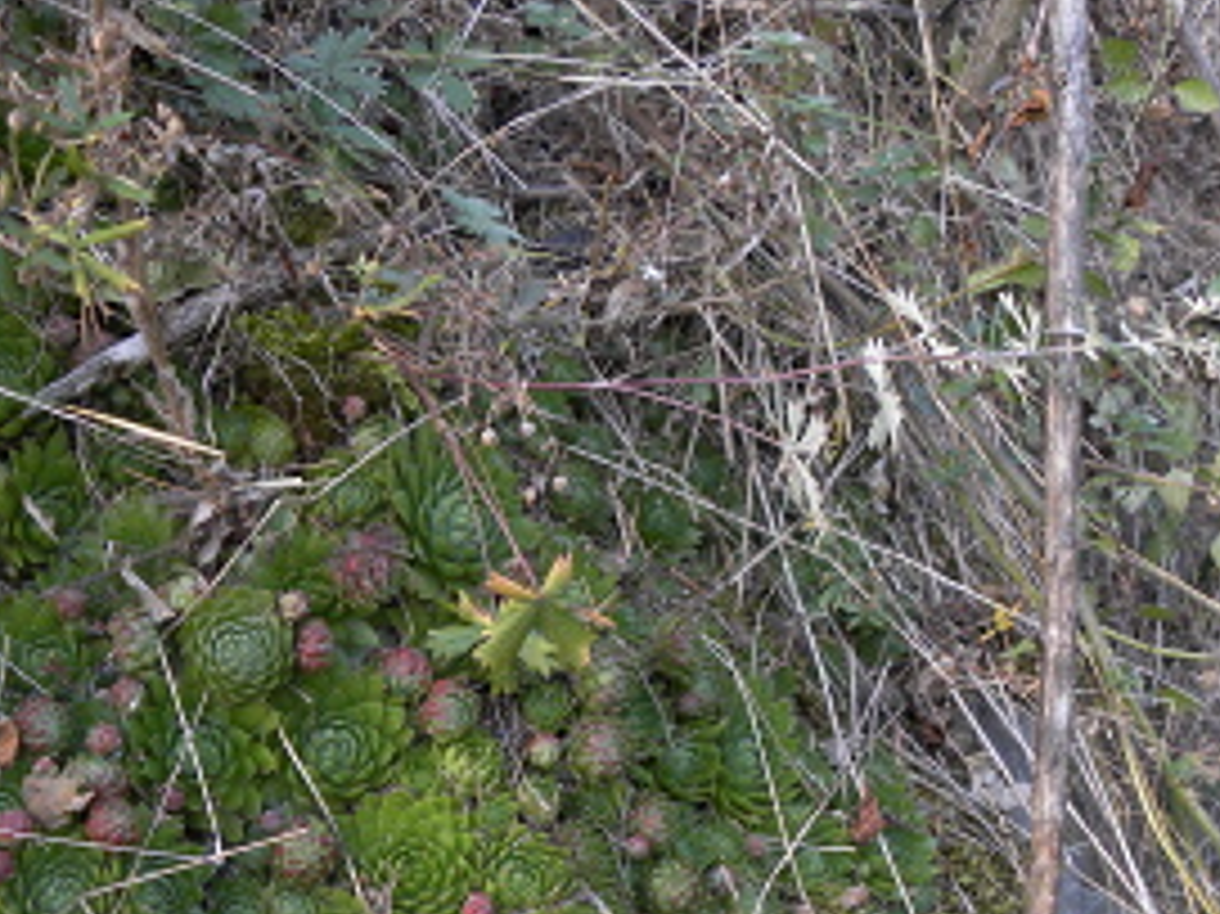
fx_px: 1620
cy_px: 756
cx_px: 446
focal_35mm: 46
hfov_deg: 40.9
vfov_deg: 30.6
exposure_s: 1/50
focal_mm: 4.6
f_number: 2.8
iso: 64
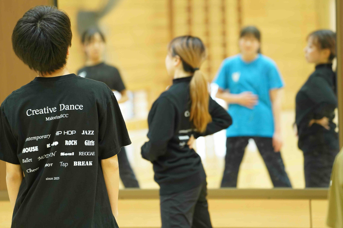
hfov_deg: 8.8
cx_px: 172
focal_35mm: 235
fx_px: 2239
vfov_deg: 5.8
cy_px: 114
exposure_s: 1/40
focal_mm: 235
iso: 3200
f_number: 5.6
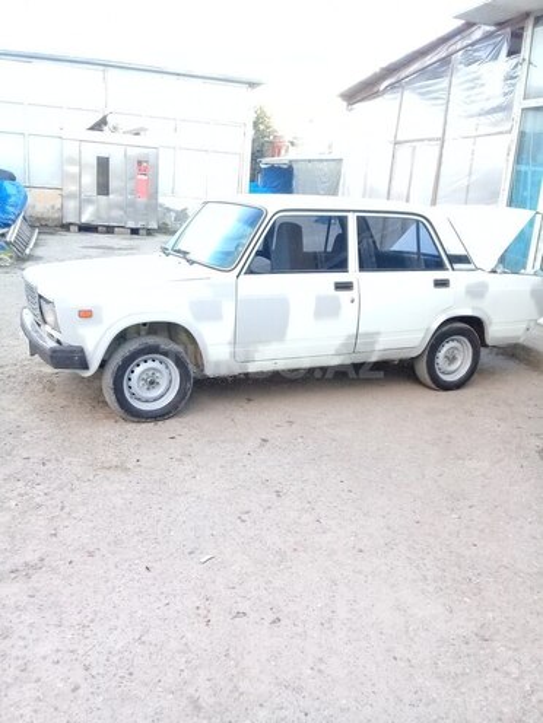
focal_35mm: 31
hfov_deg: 45.4
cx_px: 272
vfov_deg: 58.4
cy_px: 362
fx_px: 648
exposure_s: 1/50
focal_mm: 3.3
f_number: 2.2
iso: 50
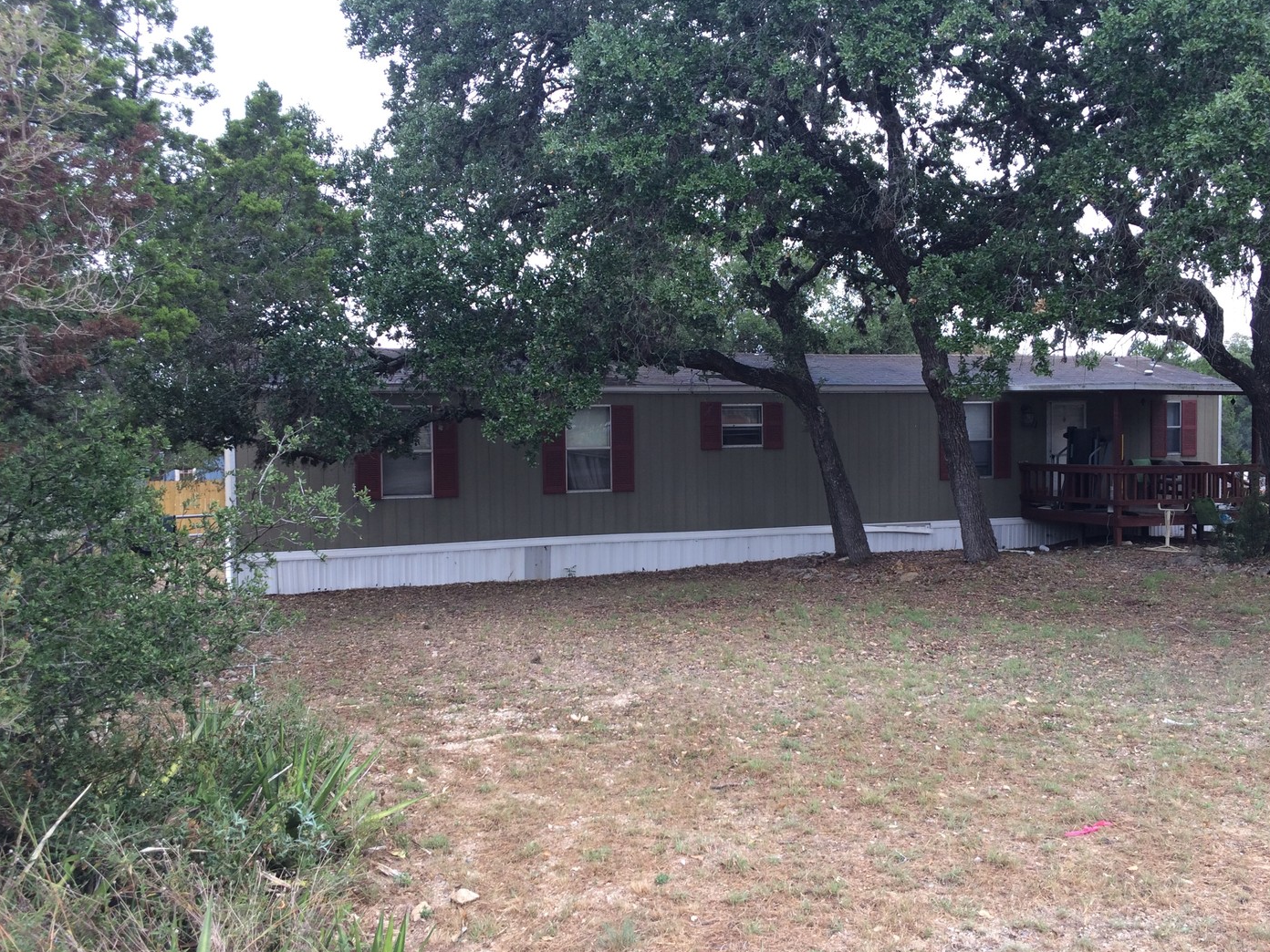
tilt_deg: -2.0
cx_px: 656
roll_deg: -0.9
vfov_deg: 46.8
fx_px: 1101
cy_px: 486
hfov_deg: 60.0
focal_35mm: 30
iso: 32
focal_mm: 4.15
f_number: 2.2
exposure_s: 1/152
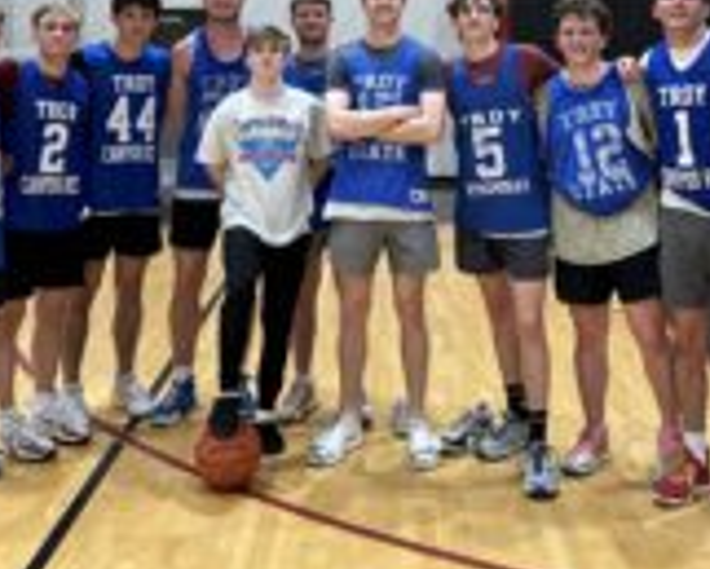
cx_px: 381
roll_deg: -0.2
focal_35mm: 51
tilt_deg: +3.0
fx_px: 1072
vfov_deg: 28.1
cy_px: 13
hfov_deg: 36.6
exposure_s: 1/71
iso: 250
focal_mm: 6.86
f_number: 1.78
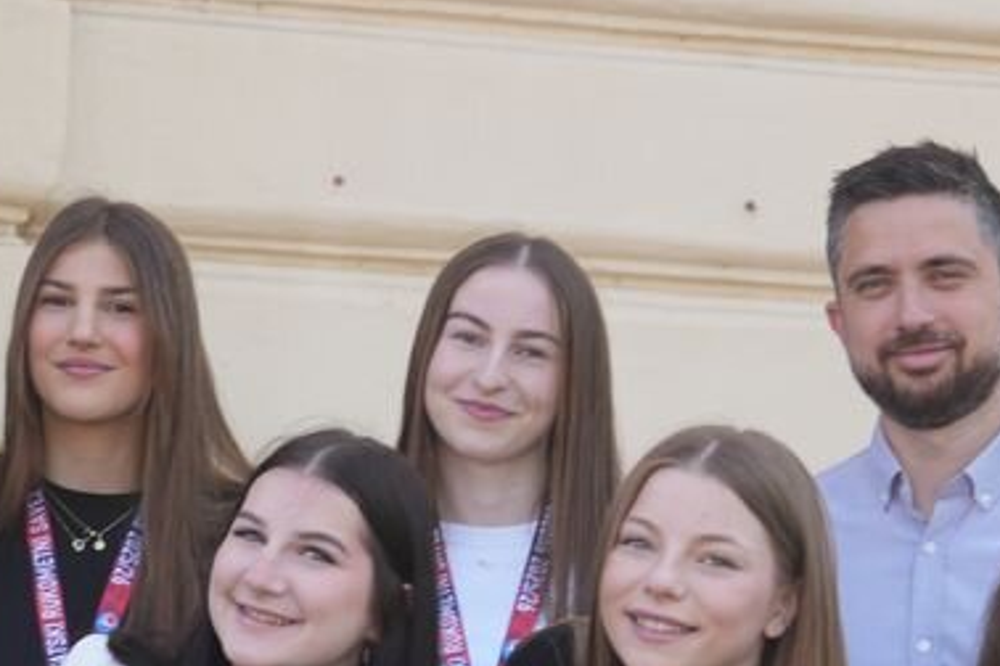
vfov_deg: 5.5
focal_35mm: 249
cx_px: 299
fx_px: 6916
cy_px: 683
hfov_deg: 8.3
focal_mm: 92
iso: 100
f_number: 5.6
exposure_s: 1/100
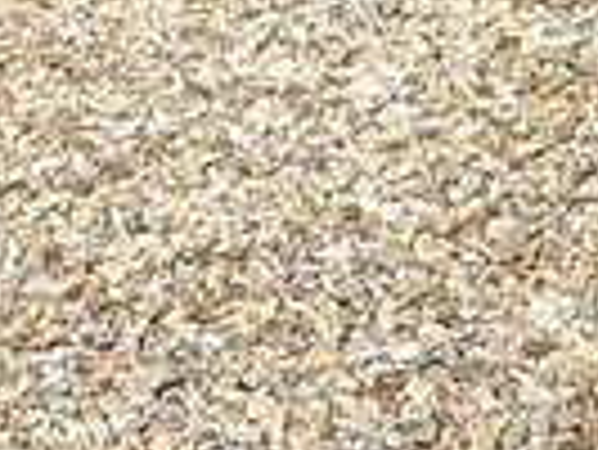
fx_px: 4997
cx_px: 99
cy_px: -819
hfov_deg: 6.8
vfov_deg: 4.9
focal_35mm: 289
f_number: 1.78
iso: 64
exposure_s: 1/675
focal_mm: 6.76
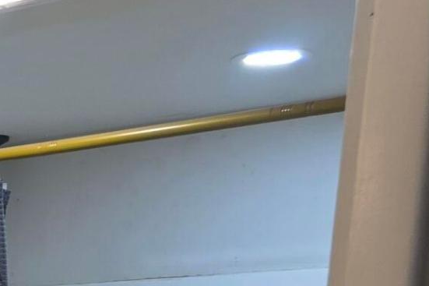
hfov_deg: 12.7
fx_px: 1489
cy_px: 654
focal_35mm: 125
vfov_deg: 9.8
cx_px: -599
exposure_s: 1/120
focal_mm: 6.3
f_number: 1.7
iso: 50
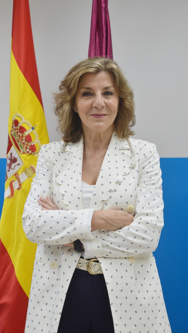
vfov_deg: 31.9
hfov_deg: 18.3
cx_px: 81
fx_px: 585
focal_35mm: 66
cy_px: 166
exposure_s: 1/80
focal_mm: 42
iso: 400
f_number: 4.5
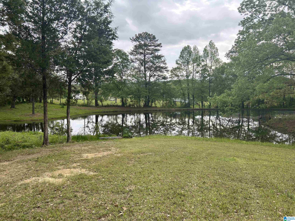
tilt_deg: -3.1
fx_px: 222
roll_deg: +0.3
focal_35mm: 26
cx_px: 148
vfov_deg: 53.1
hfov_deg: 67.3
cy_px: 110
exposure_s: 1/873
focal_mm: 5.7
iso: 50
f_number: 1.5
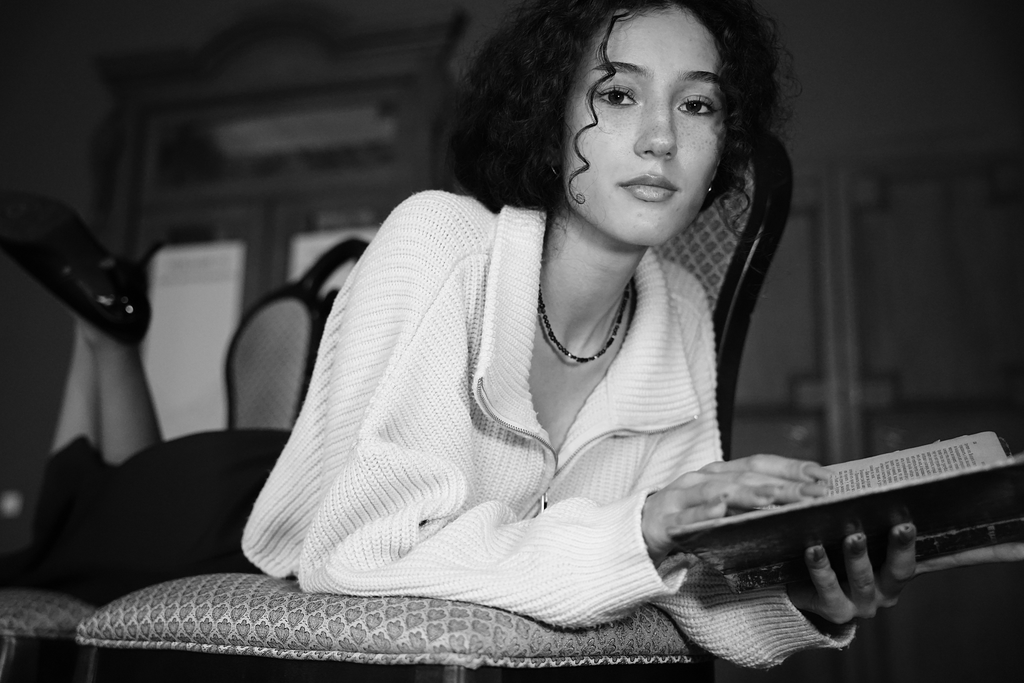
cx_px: 512
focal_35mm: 39
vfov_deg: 34.0
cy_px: 342
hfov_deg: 49.2
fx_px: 1118
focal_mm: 39.3
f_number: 2.8
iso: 5000
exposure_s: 1/160
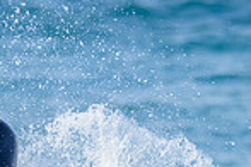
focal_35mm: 3168
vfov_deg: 0.4
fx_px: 22086
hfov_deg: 0.7
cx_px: 58
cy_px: 212
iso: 560
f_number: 6.3
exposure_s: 1/2500
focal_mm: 800
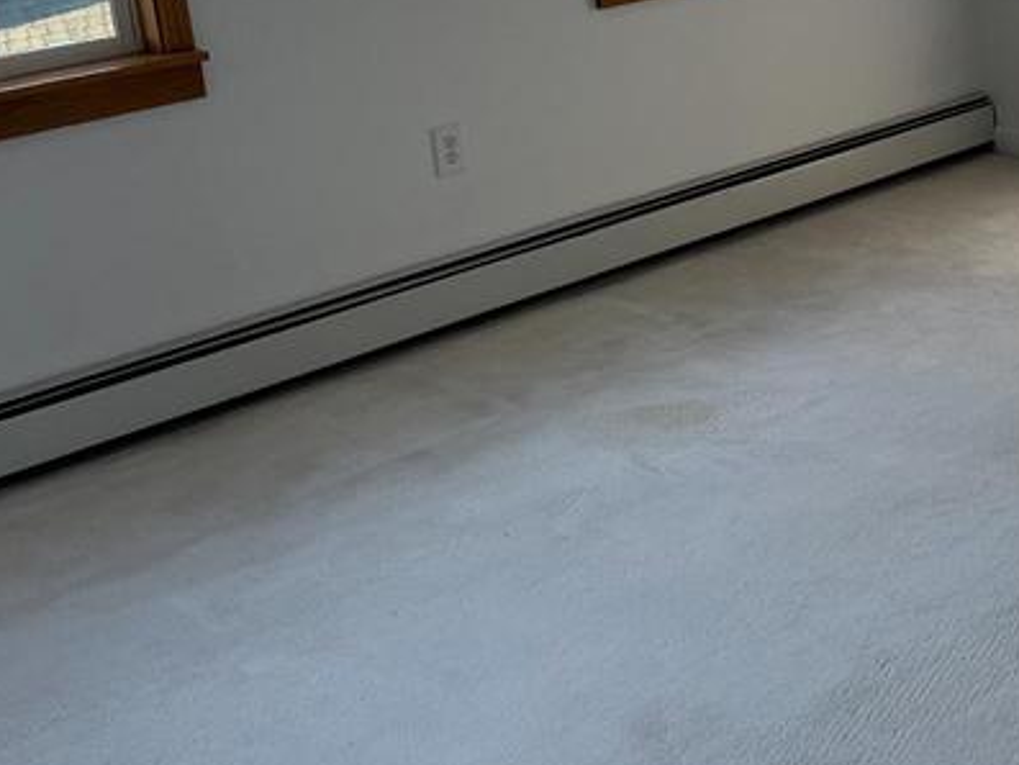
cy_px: 105
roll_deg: +1.6
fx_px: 1973
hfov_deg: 25.6
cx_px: 1260
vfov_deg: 21.5
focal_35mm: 67
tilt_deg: -15.9
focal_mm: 5.7
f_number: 1.5
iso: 40
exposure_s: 1/121
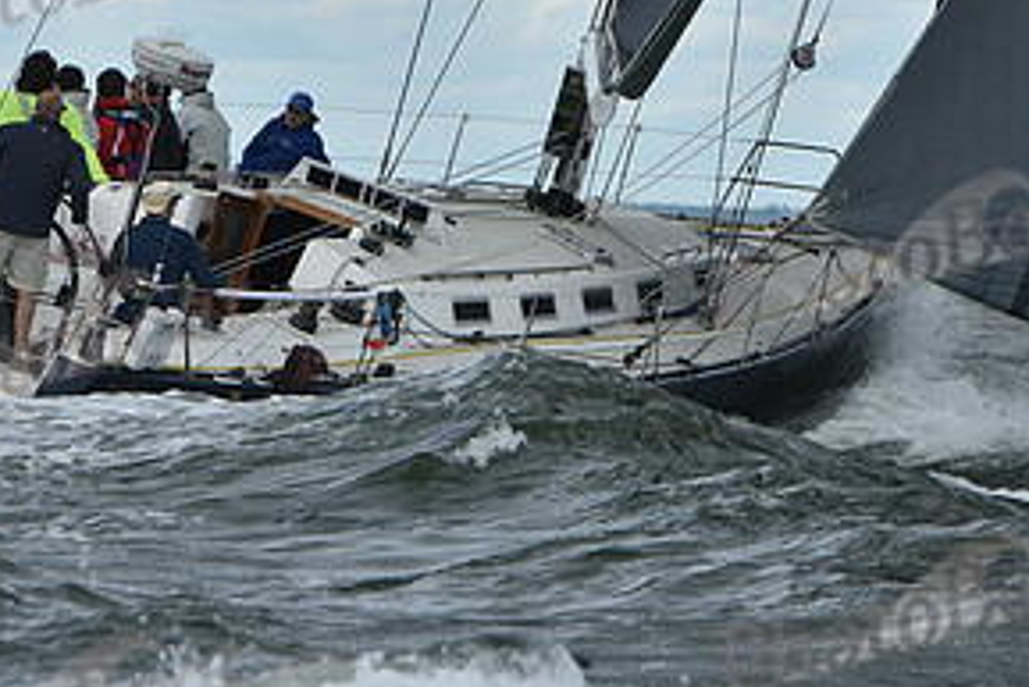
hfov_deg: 5.1
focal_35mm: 402
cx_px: 534
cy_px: 109
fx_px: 11496
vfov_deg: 3.4
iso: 320
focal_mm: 200
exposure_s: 1/1000
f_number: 9
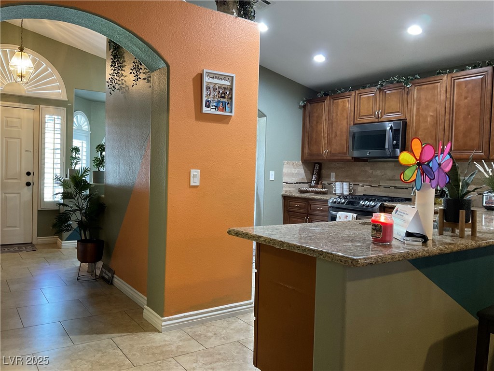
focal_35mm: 29
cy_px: 186
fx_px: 414
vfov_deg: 48.2
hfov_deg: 61.7
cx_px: 247
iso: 200
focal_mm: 3
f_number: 1.8
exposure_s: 1/40
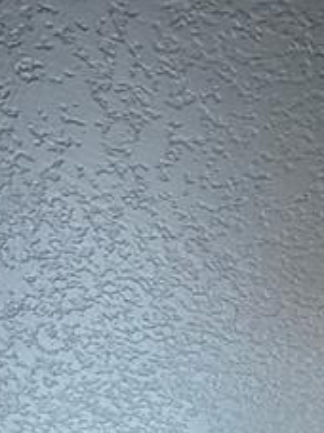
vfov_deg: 15.2
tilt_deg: -3.0
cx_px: 469
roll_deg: -0.7
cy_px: 1034
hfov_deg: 18.0
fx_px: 924
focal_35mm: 74
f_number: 2.2
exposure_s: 1/120
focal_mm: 2.22
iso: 100
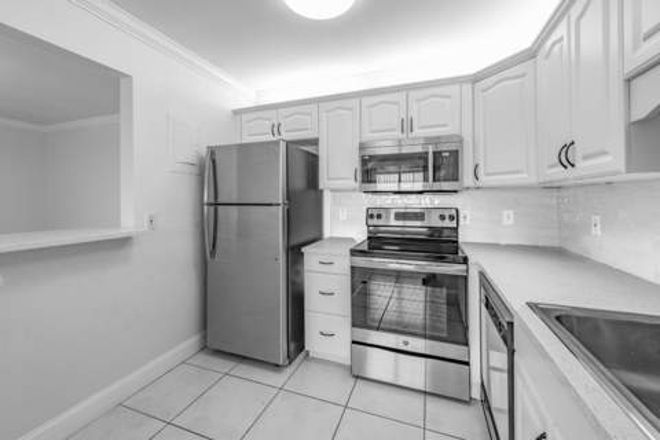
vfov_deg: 81.2
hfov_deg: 104.3
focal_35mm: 14
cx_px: 330
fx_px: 257
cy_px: 220
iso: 400
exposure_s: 1/30
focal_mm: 14
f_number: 8
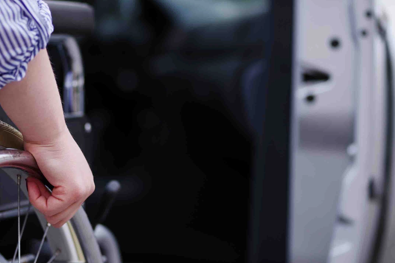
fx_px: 1536
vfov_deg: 9.8
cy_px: 113
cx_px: 140
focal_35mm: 140
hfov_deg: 14.6
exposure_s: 1/60
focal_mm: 100
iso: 200
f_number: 2.8
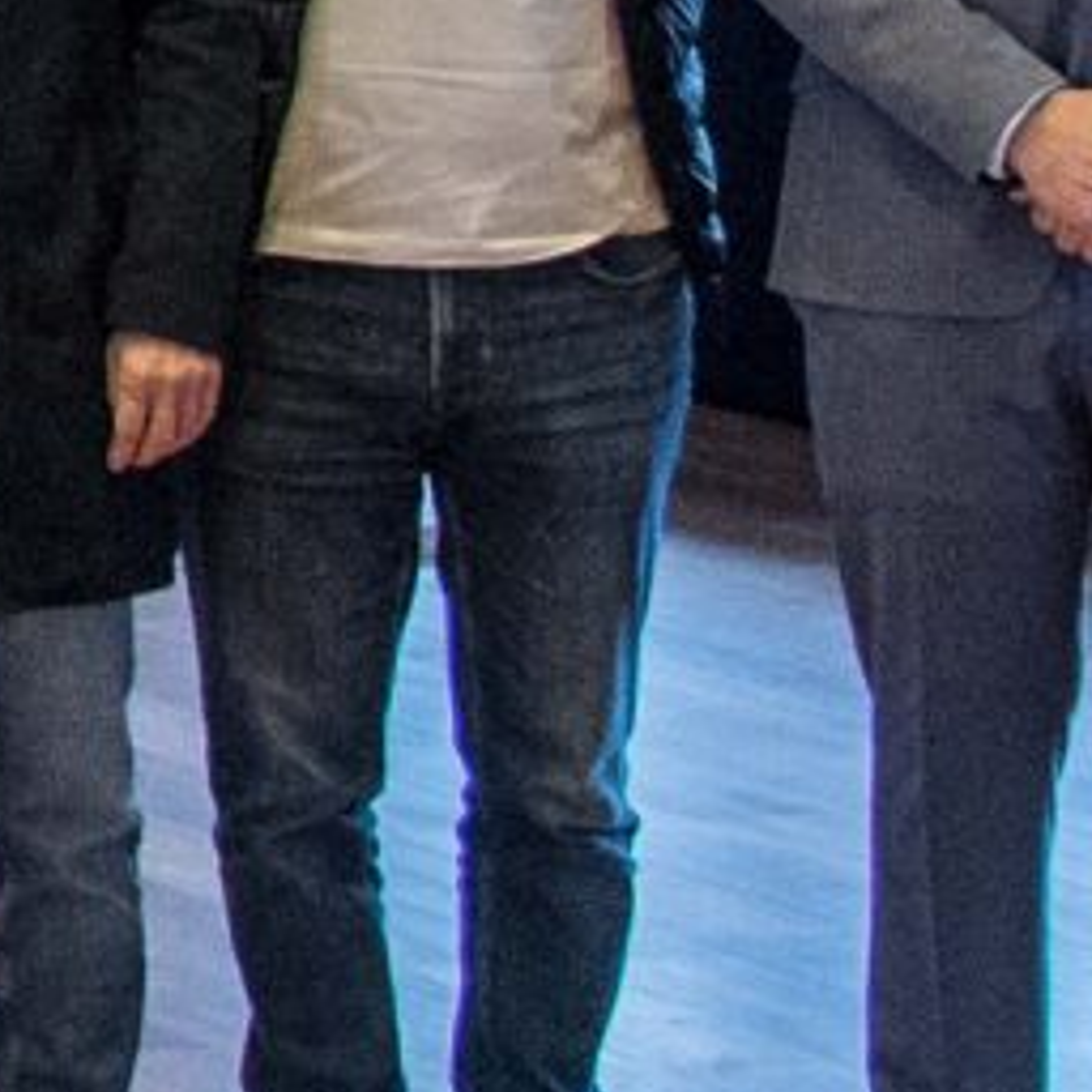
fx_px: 7281
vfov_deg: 8.2
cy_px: -1115
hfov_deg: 6.4
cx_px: -3749
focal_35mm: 204
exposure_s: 1/100
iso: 2500
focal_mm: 24
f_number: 4.5
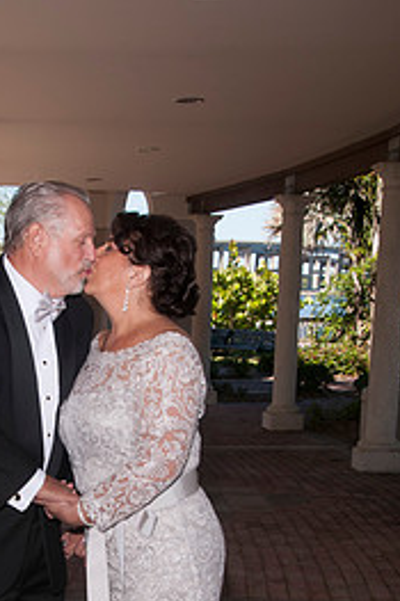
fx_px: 1368
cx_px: 72
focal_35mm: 82
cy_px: 496
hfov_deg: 16.5
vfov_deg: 24.3
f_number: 10
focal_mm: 32
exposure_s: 1/250
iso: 200
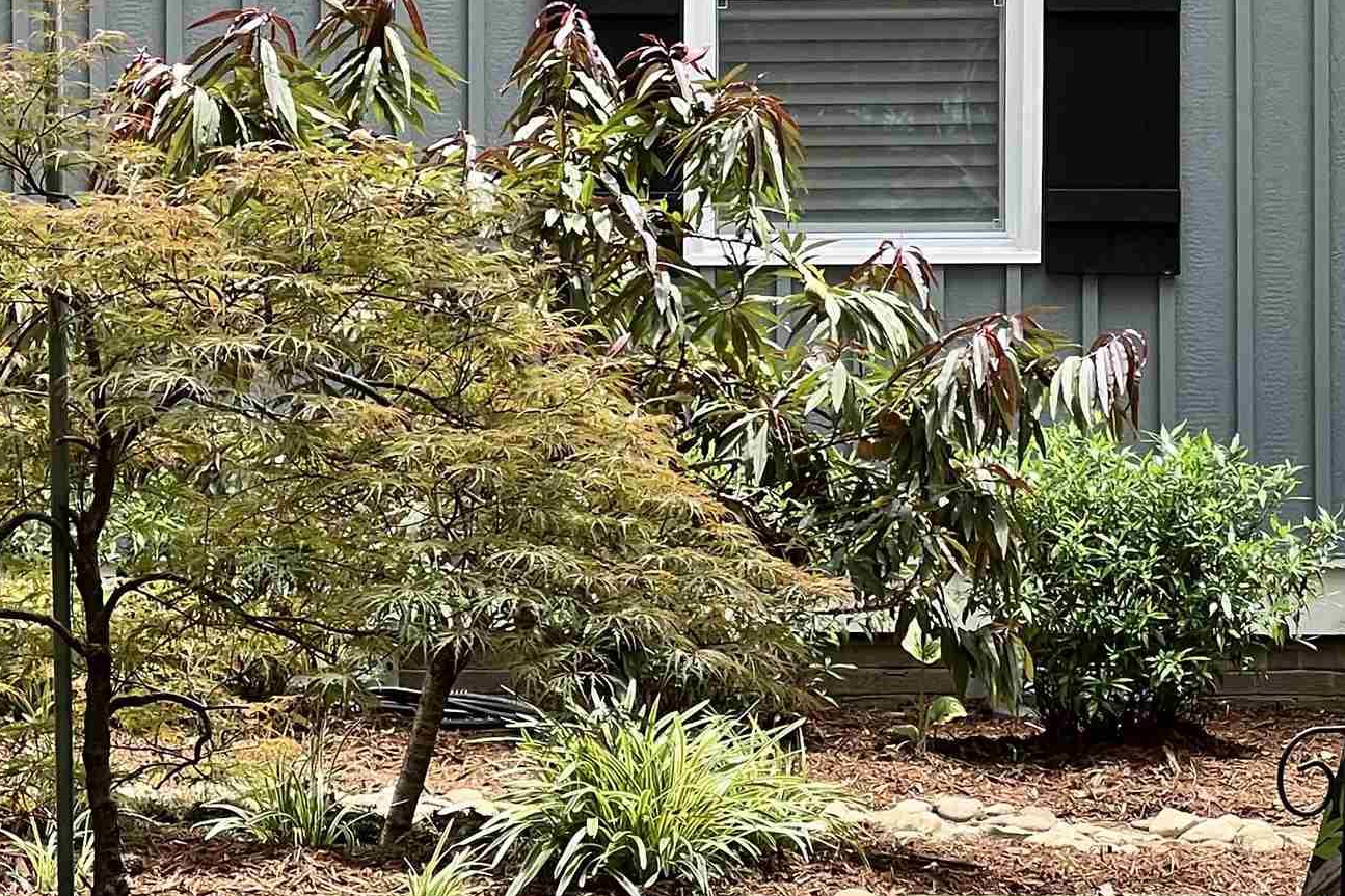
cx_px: 160
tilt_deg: -1.3
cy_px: 113
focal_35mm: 190
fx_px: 7097
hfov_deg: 10.8
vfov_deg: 7.2
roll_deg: +0.4
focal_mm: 9
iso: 32
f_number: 2.8
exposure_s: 1/112
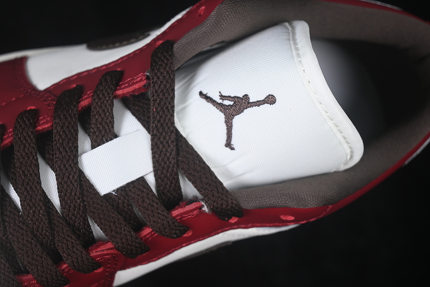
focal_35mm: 75
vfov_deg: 18.2
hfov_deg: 27.0
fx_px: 896
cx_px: 215
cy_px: 144
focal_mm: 50
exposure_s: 1/60
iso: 160
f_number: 7.1
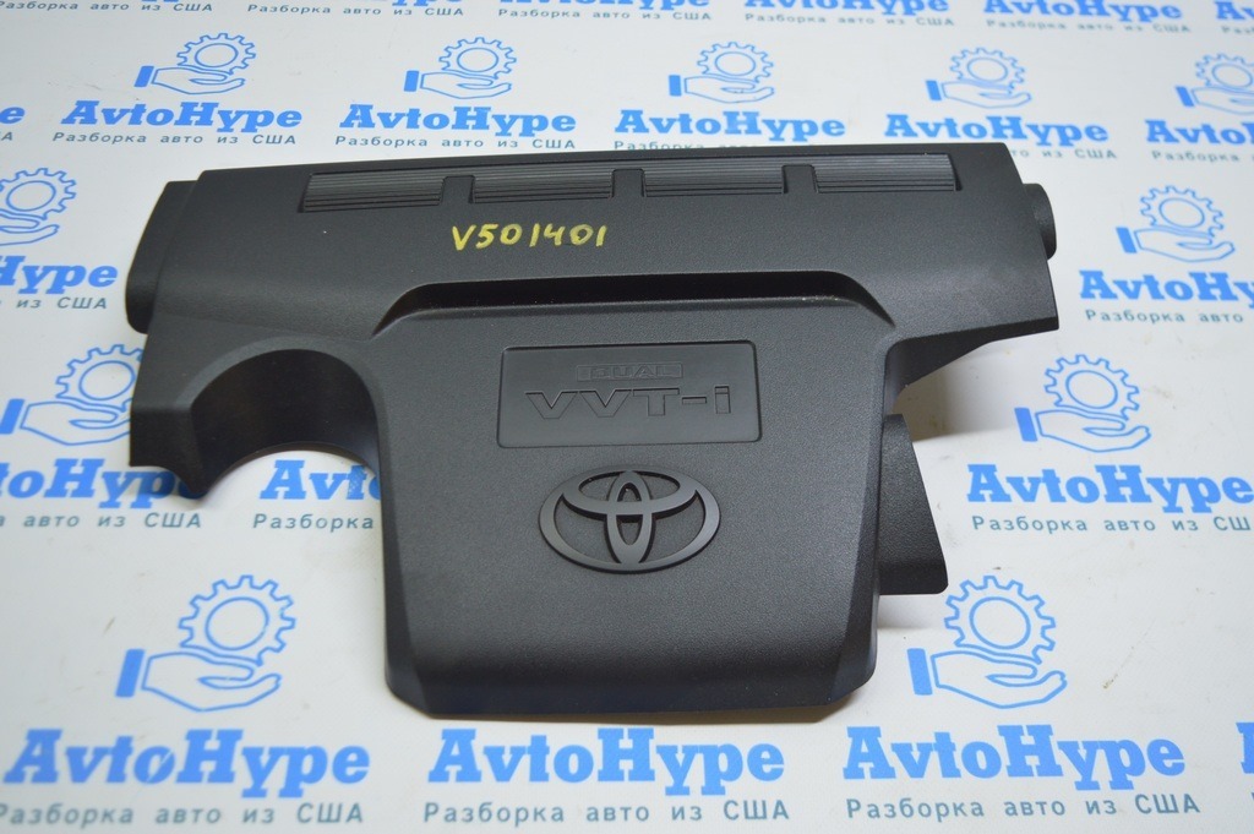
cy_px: 417
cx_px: 627
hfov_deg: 53.2
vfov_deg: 36.8
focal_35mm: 36
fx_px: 1253
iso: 400
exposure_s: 1/50
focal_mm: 24
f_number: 4
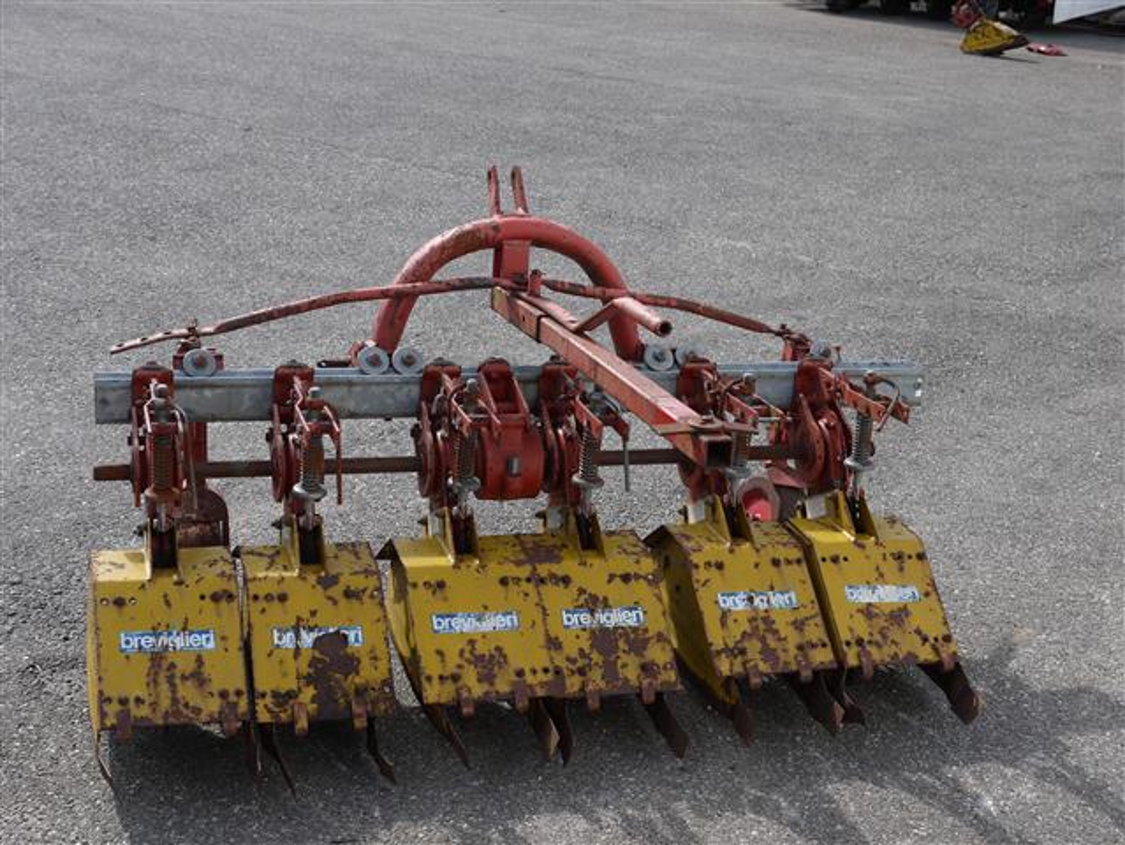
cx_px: 562
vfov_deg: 28.1
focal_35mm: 52
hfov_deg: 36.8
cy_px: 422
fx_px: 1691
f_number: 7.1
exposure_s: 1/200
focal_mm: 26
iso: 100
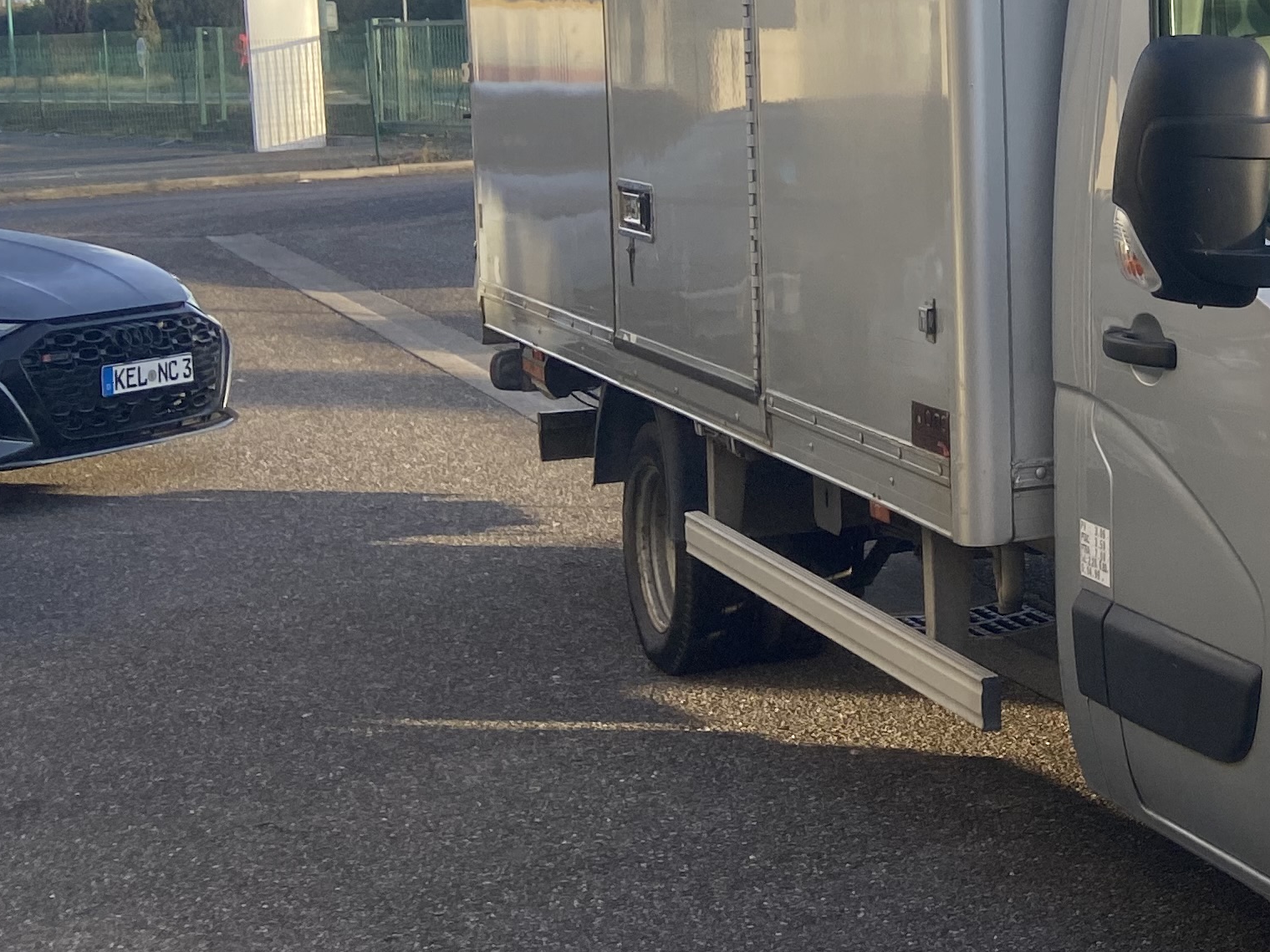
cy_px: 247
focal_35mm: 69
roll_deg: +0.7
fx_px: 2531
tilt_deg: -5.5
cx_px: 1663
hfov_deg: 24.5
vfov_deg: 21.1
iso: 32
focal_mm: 4.25
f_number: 1.8
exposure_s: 1/864
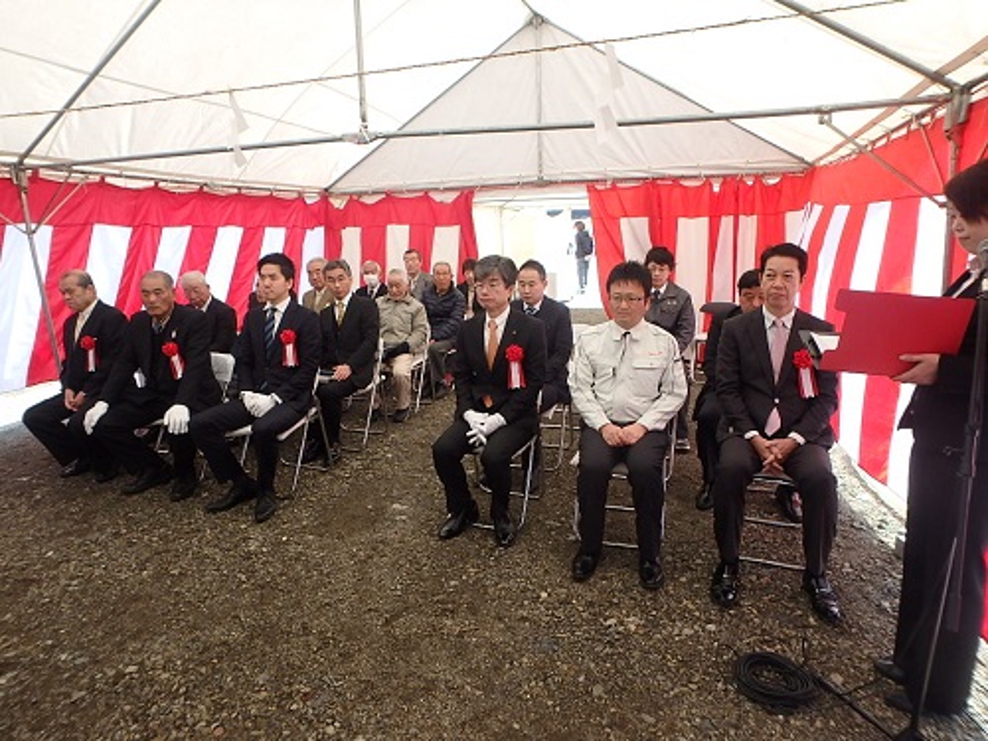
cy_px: 370
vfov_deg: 63.4
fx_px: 599
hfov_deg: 79.0
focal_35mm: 21
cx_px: 494
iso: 125
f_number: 3.5
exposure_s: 1/125
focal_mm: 3.7
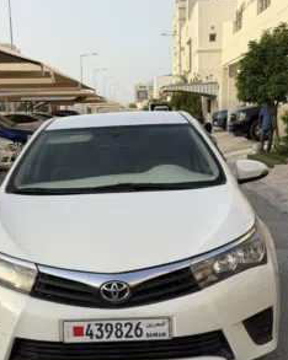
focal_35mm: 64
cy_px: 243
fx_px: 683
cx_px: 117
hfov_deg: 23.8
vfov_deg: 29.4
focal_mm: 6.76
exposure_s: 1/2088
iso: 64
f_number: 1.78
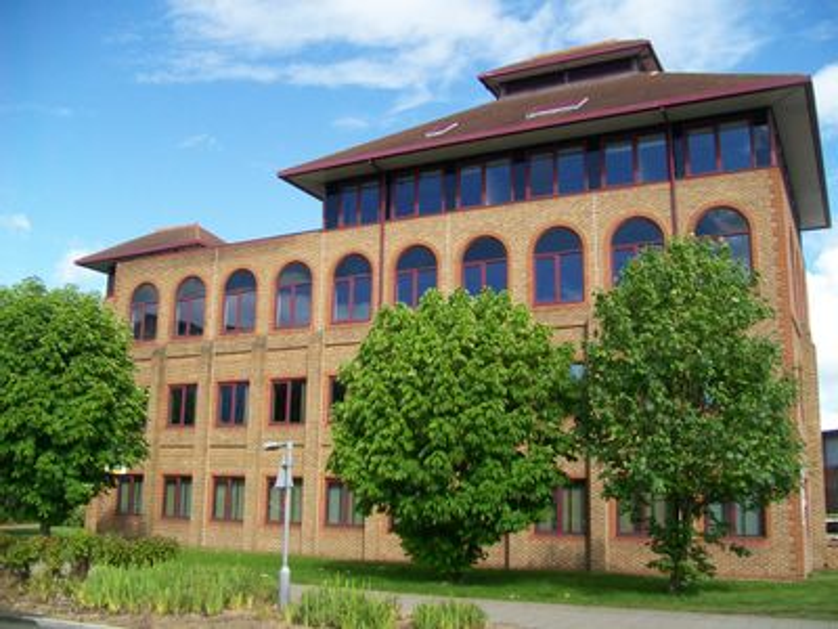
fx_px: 823
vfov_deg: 41.8
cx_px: 419
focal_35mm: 34
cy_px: 314
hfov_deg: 54.0
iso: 64
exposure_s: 1/640
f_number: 2.7
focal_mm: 6.1
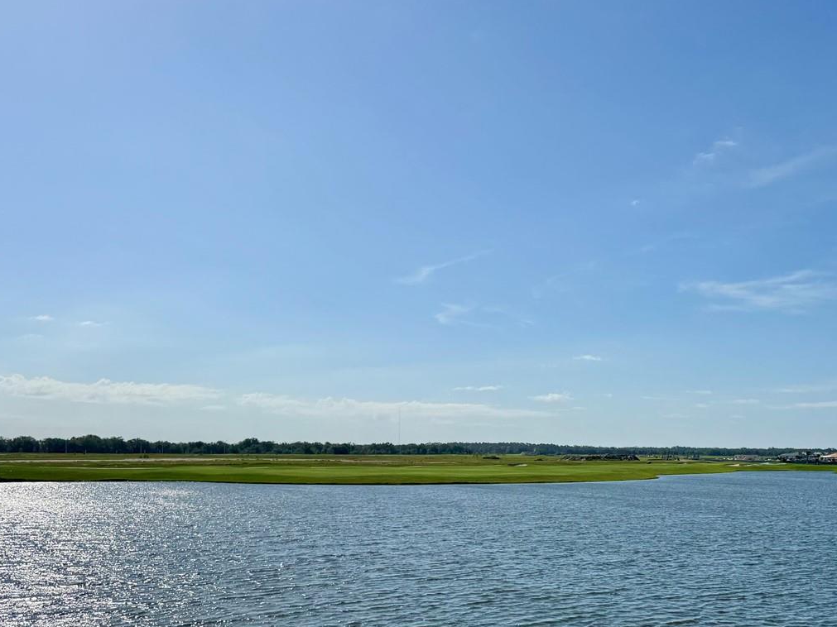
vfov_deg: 37.1
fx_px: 919
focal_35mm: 38
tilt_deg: +0.5
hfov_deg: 47.8
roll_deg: -0.4
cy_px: 440
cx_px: 587
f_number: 1.78
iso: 64
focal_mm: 6.76
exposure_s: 1/12346
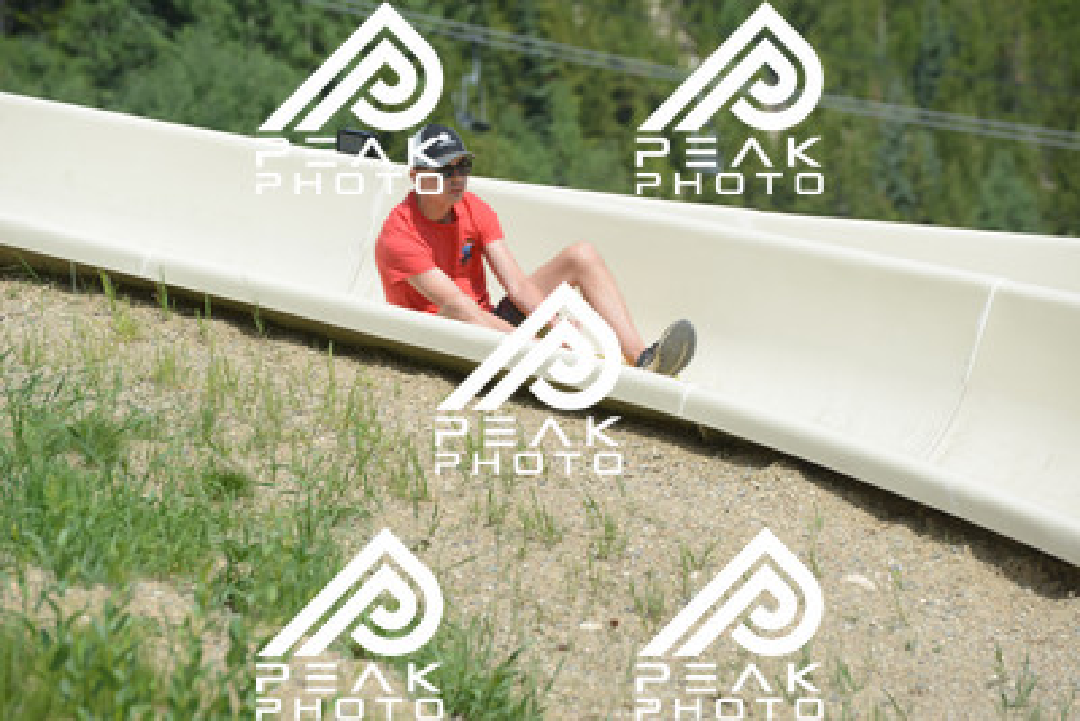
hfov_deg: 10.5
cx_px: 540
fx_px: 5852
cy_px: 360
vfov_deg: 7.0
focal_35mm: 195
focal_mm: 195
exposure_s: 1/640
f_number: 6.3
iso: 200
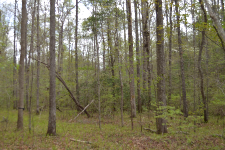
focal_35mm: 42
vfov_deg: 31.8
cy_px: 58
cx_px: 91
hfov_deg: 46.2
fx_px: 262
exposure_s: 1/200
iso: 100
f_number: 4.5
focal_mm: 22
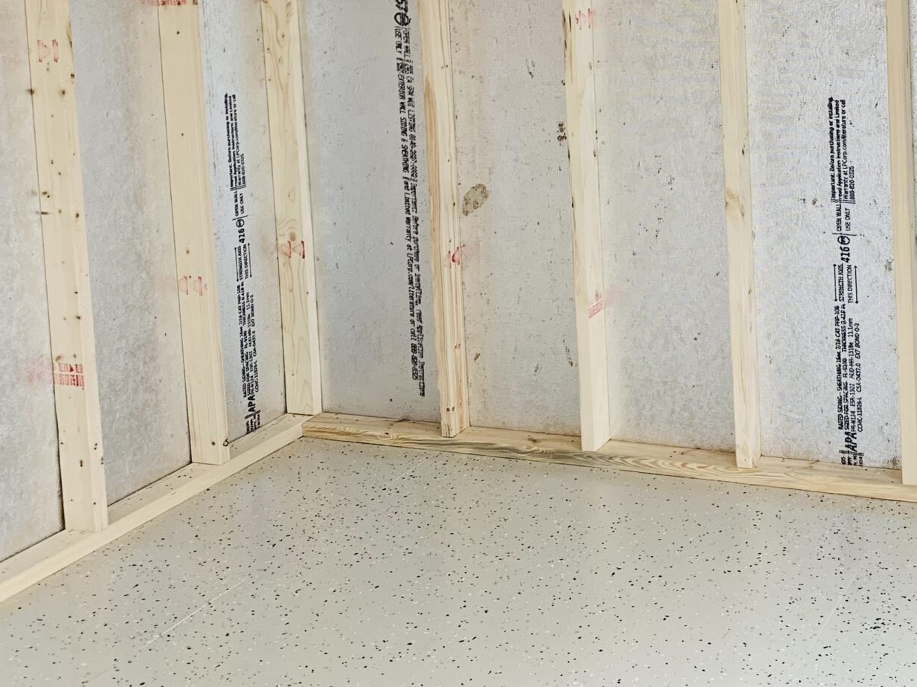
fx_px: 1430
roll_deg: +1.5
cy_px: 51
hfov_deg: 34.4
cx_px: 745
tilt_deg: -4.8
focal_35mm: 54
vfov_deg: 26.0
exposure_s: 1/121
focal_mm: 4.25
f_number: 1.8
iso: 64
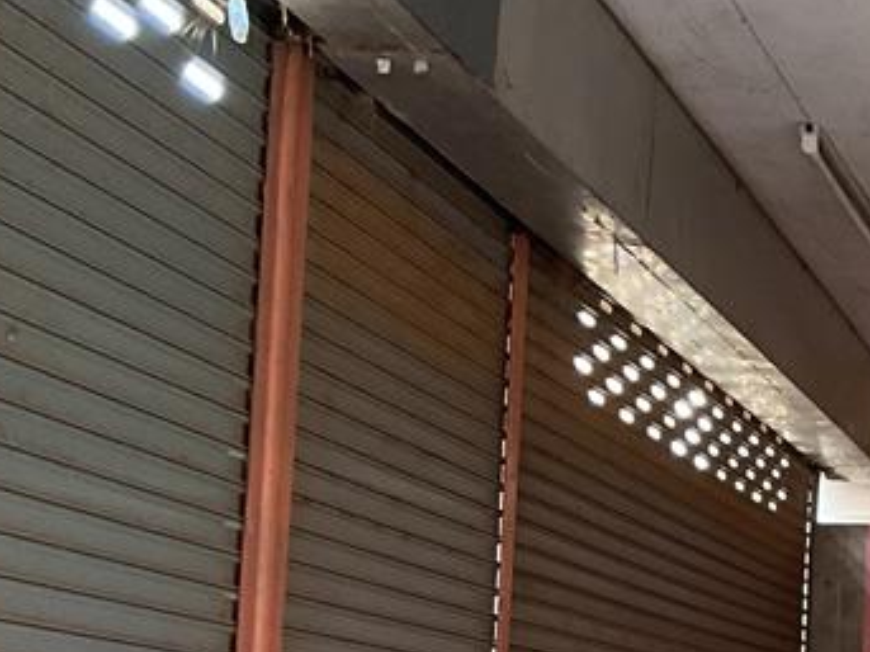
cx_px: 1297
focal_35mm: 97
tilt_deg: +3.0
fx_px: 2437
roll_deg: -1.3
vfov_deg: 14.9
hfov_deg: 18.1
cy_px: 700
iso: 80
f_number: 1.8
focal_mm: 3
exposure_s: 1/50
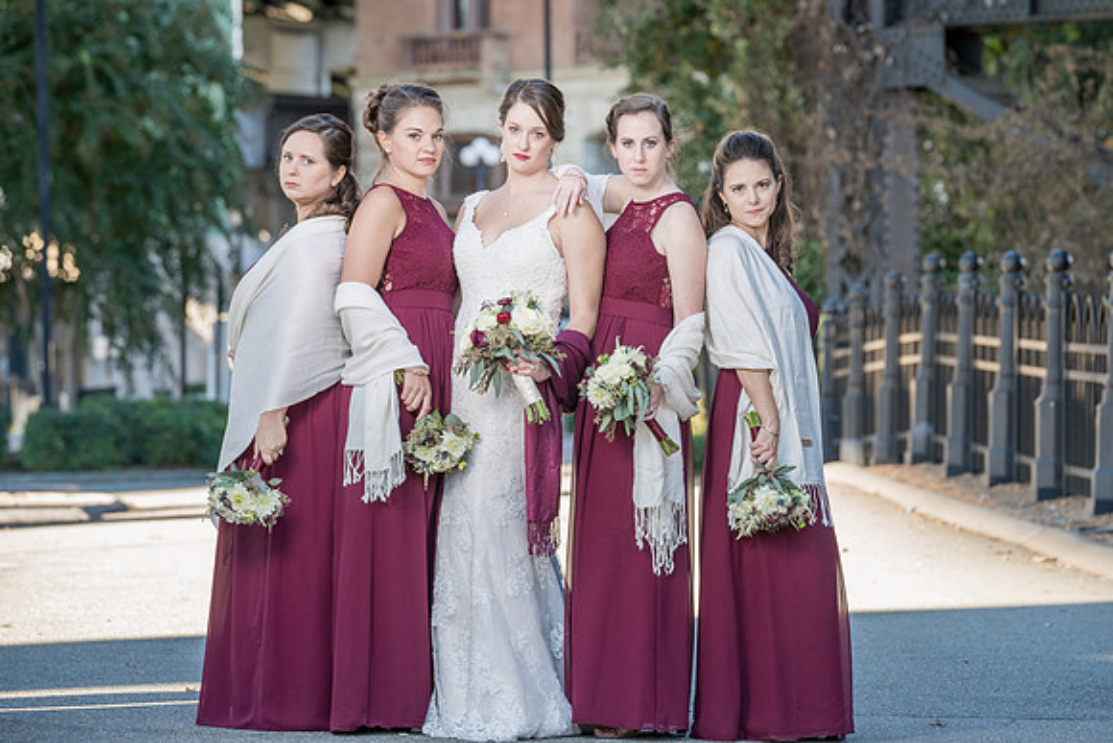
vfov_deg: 7.9
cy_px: 366
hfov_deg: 11.8
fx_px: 5374
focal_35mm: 174
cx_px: 591
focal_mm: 158
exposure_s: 1/200
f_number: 5.6
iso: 640
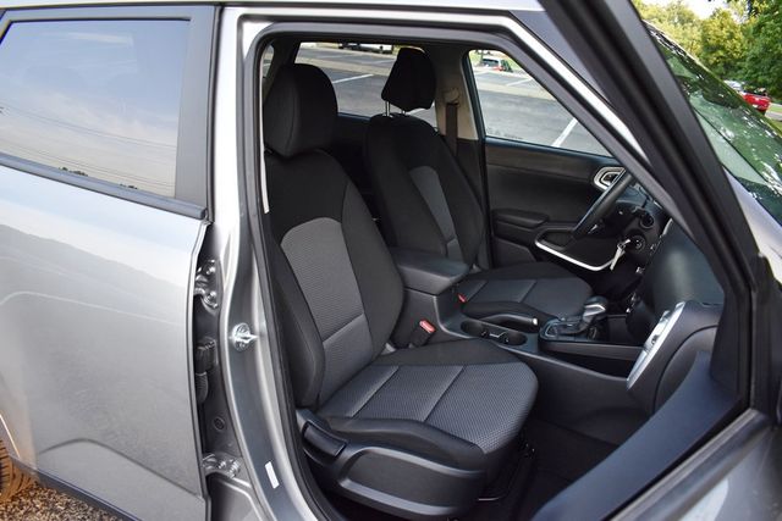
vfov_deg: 48.0
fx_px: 587
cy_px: 260
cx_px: 391
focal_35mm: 27
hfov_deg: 67.4
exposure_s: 1/250
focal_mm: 18
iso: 450
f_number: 3.5
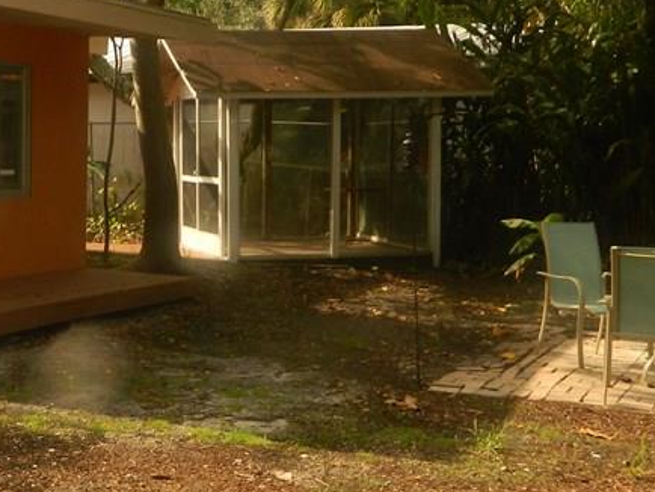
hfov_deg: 28.2
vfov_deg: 22.3
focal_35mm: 66
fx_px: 1250
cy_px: 234
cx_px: 56
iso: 80
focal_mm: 5.1
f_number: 3.2
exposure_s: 1/400
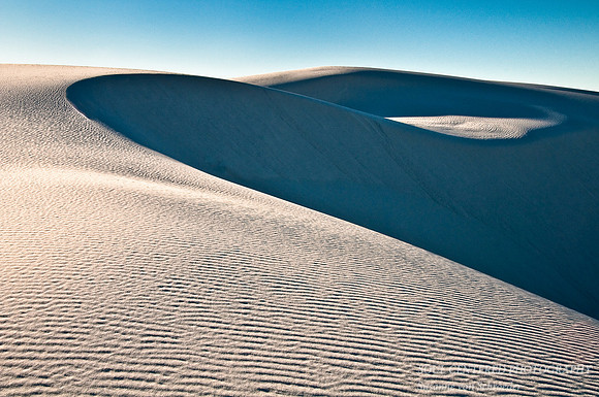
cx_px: 300
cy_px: 198
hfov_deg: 41.2
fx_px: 798
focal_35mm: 48
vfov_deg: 28.0
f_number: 16
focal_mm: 32
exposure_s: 1/250
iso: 200
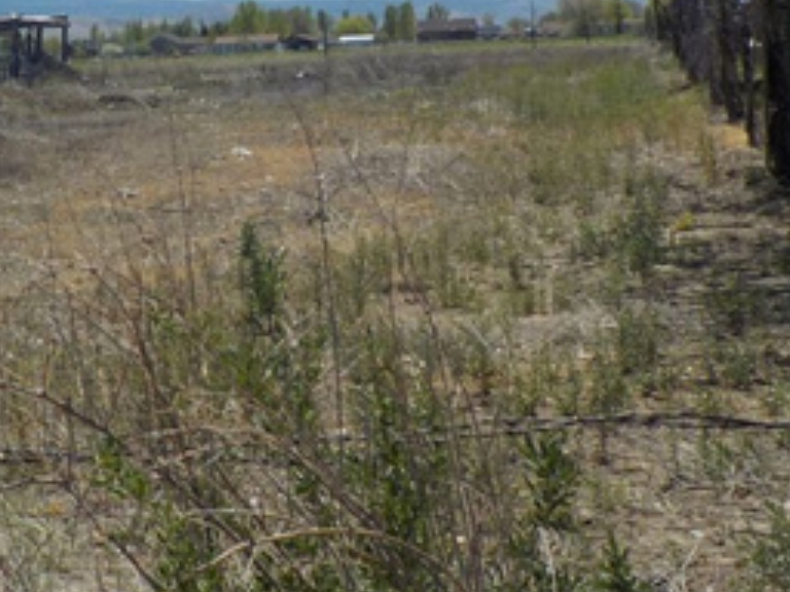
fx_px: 1712
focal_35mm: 75
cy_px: 154
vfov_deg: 19.5
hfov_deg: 25.9
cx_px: 265
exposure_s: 1/500
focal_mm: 4.1
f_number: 6.6
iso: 125
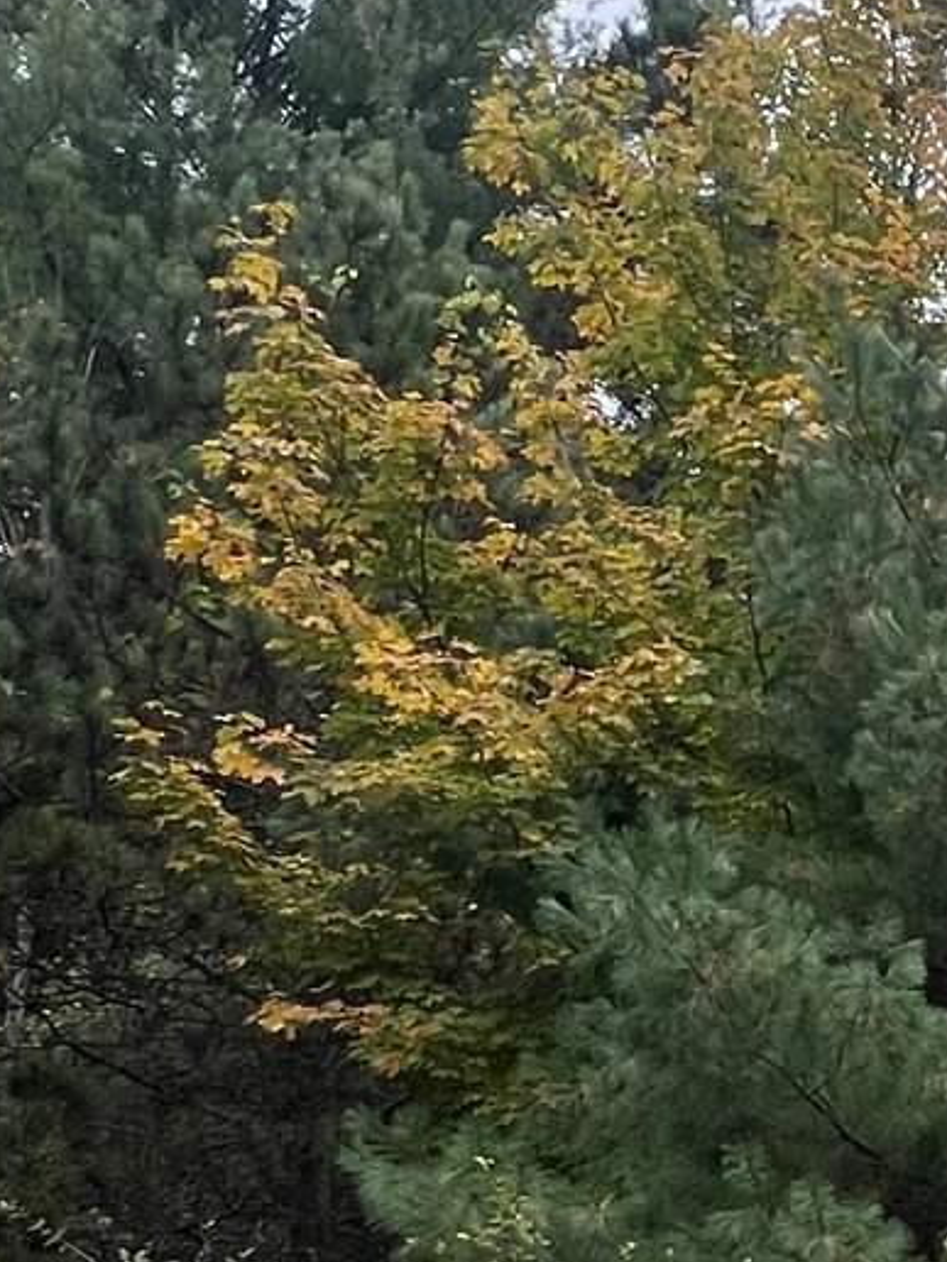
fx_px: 2116
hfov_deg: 19.3
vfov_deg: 31.6
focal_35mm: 58
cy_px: 1145
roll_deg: +2.5
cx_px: 1691
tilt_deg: +5.8
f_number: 1.8
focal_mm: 1.57
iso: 32
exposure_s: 1/515
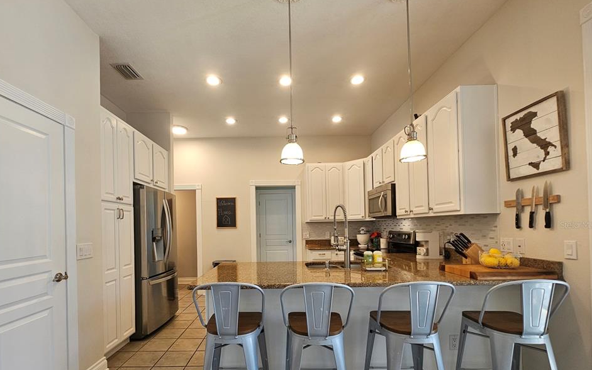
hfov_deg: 101.3
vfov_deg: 73.9
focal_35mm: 15
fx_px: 242
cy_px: 225
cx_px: 276
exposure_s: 1/60
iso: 125
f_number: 2.2
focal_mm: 2.2
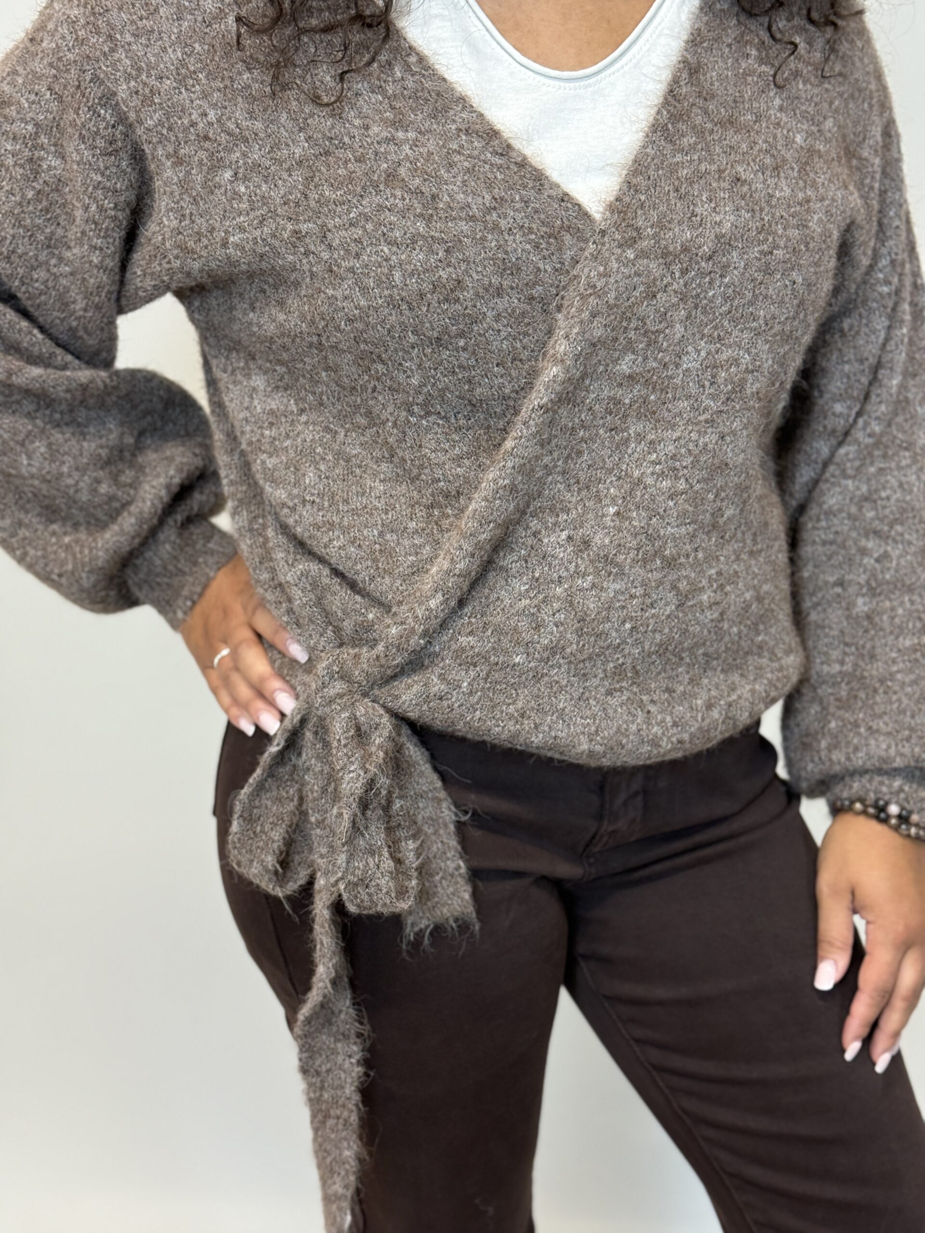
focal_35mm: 48
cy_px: 616
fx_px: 1710
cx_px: 462
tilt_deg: -18.7
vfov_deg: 39.7
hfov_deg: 30.3
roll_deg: +0.4
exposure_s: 1/58
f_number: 1.78
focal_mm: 6.76
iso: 160
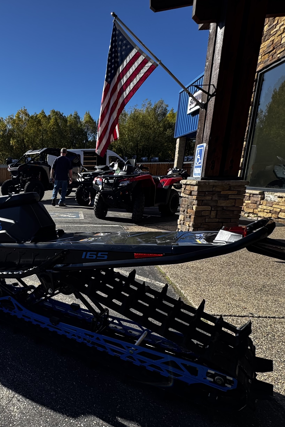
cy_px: 249
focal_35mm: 24
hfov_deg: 48.1
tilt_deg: -15.9
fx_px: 285
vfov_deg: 73.2
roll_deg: +0.8
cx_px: 33
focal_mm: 2.22
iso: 40
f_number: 2.2
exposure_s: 1/522
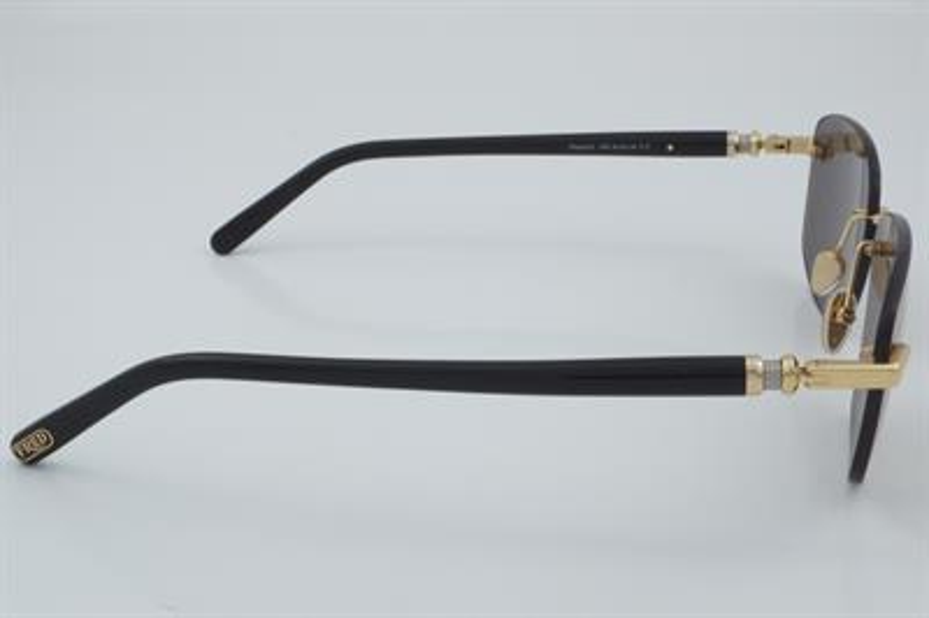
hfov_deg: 33.4
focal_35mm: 60
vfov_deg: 22.6
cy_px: 309
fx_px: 1547
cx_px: 464
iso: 100
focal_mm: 40
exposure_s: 1/3
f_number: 32
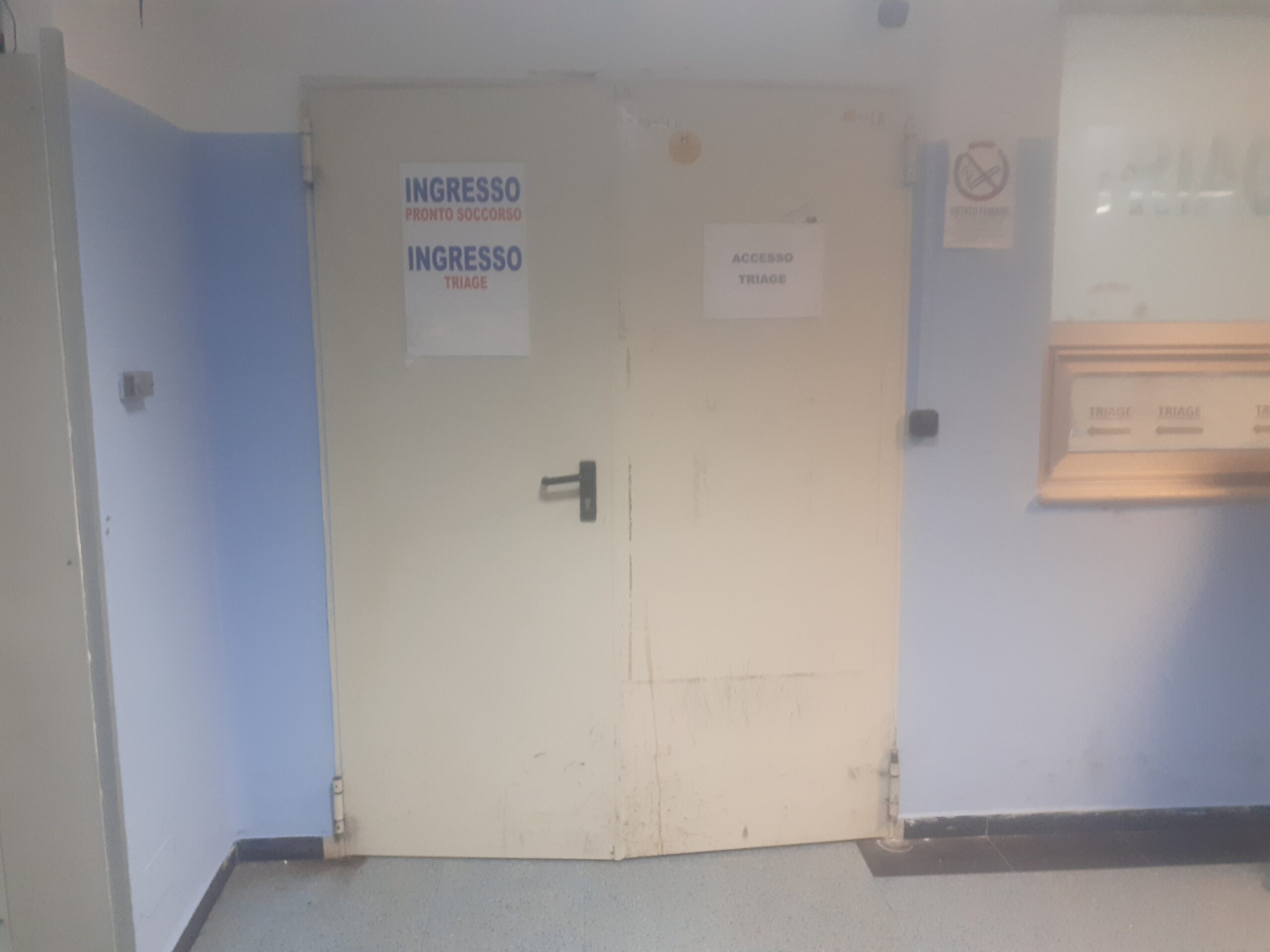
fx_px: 991
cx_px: 635
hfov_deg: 65.3
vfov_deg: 51.4
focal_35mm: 27
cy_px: 476
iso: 200
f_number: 1.9
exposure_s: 1/33
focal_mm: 3.6
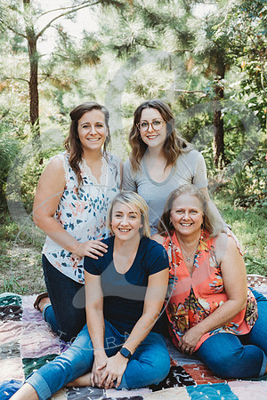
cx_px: 134
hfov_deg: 27.0
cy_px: 200
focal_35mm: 50
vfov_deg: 39.6
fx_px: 556
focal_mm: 50
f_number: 5
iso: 200
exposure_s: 1/100
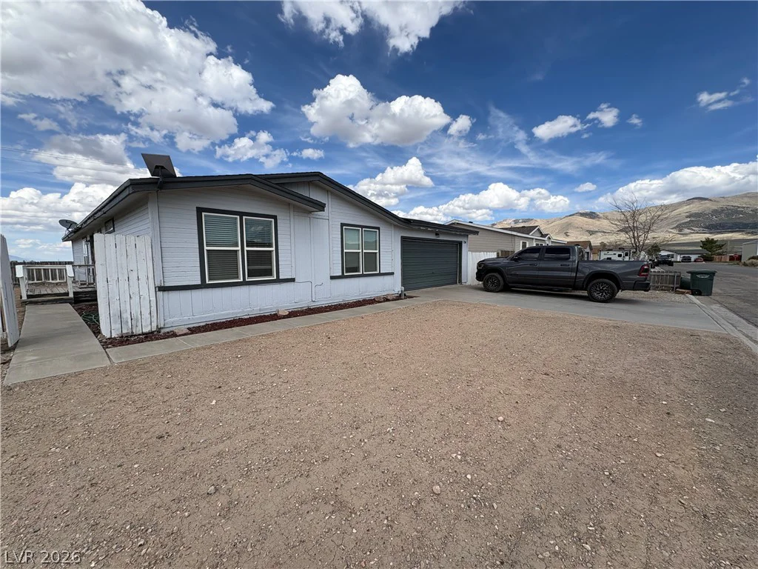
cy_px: 284
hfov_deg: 102.1
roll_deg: +0.5
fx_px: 307
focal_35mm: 14
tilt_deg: -4.5
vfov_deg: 85.7
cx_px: 379
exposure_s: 1/2146
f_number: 2.2
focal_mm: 2.22
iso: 50
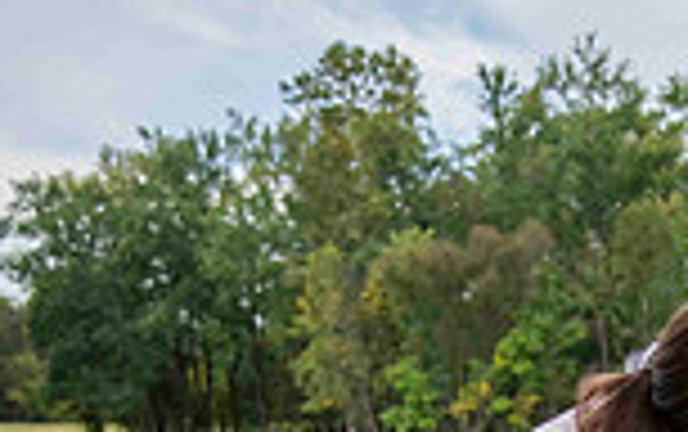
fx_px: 1633
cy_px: 770
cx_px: 553
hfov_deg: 23.4
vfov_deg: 13.5
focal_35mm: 87
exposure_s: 1/640
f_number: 3.8
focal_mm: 29
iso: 400
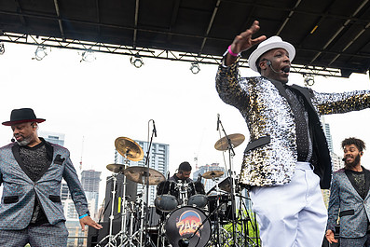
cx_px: 211
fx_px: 391
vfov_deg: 34.9
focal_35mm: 38
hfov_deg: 50.5
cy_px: 151
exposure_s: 1/200
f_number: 4
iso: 400
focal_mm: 26
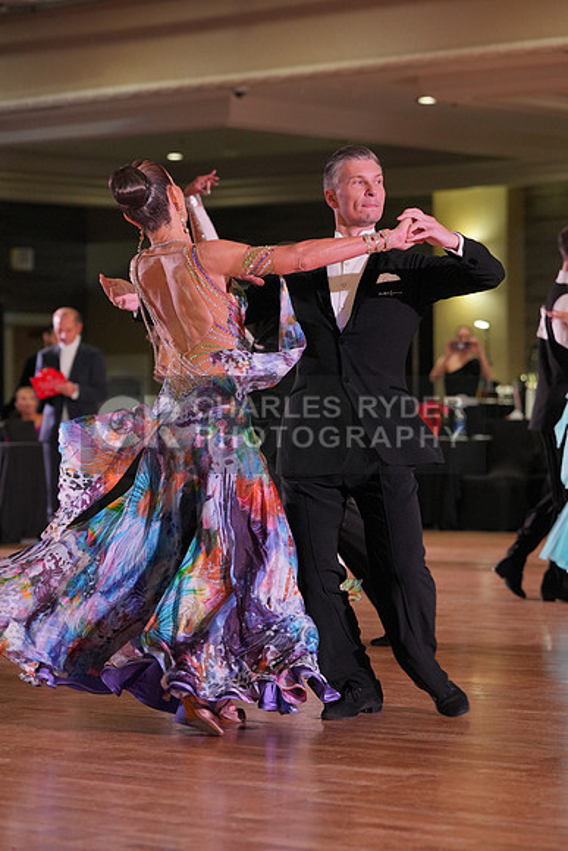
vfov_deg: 18.3
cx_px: 284
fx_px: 2649
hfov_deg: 12.2
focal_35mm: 112
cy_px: 426
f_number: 4
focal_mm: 112
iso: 2000
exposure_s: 1/500
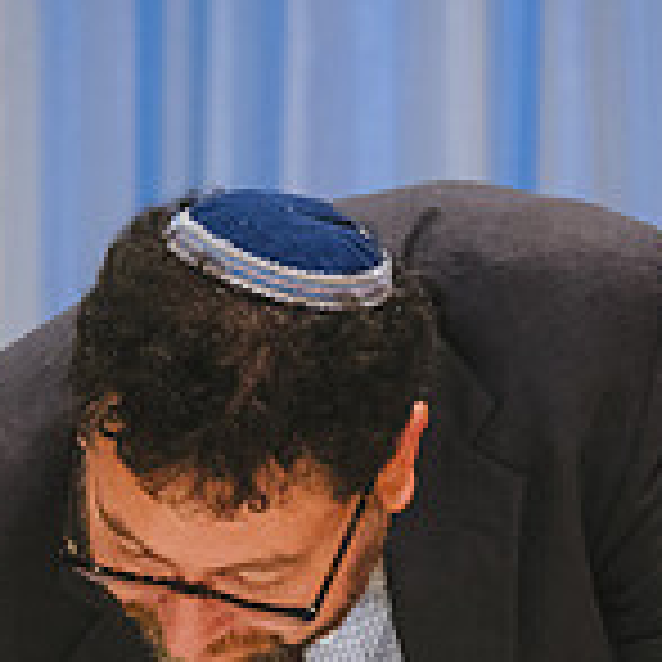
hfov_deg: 8.0
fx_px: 4717
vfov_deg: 8.0
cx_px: 342
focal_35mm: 218
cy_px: 687
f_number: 2.8
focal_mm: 65
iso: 1250
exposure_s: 1/125
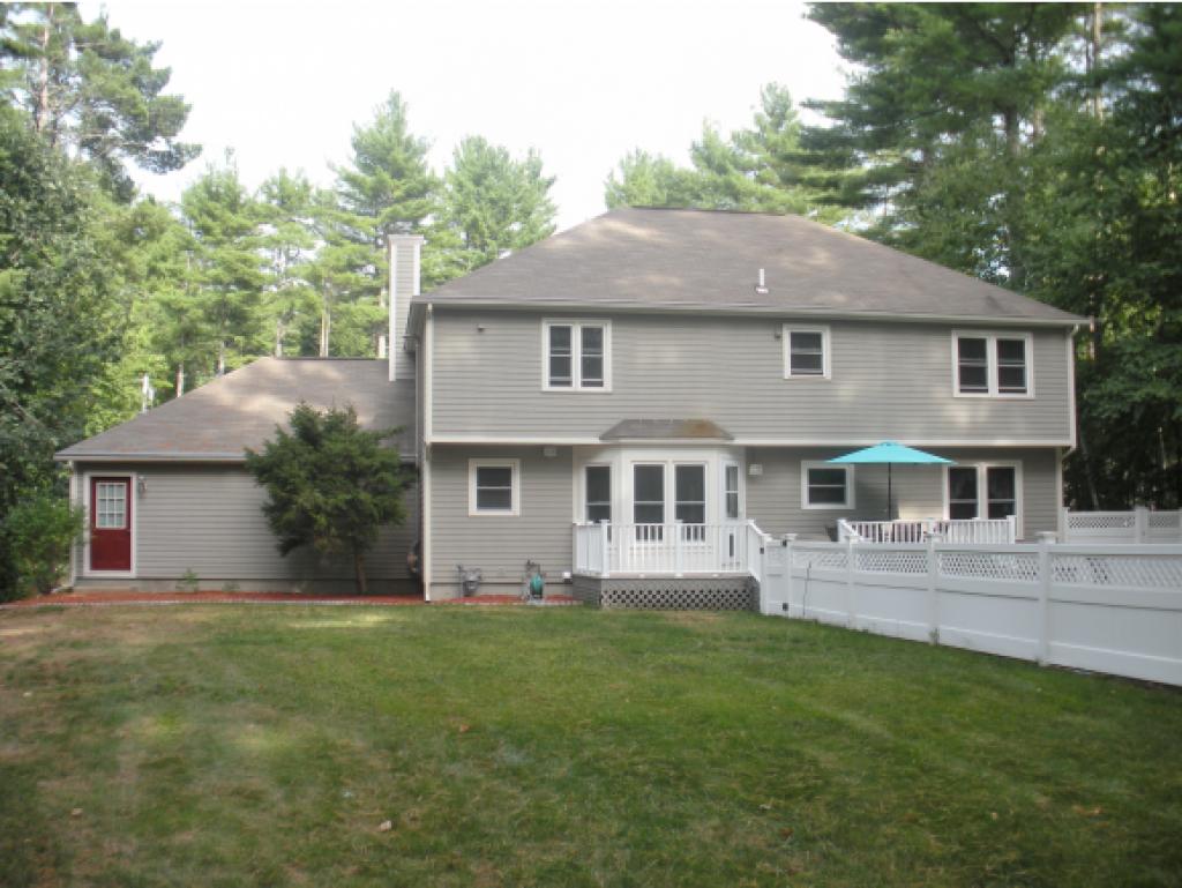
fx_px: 1196
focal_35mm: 35
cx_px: 591
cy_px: 444
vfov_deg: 40.7
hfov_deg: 52.6
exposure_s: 1/120
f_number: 3.5
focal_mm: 6.3
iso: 64
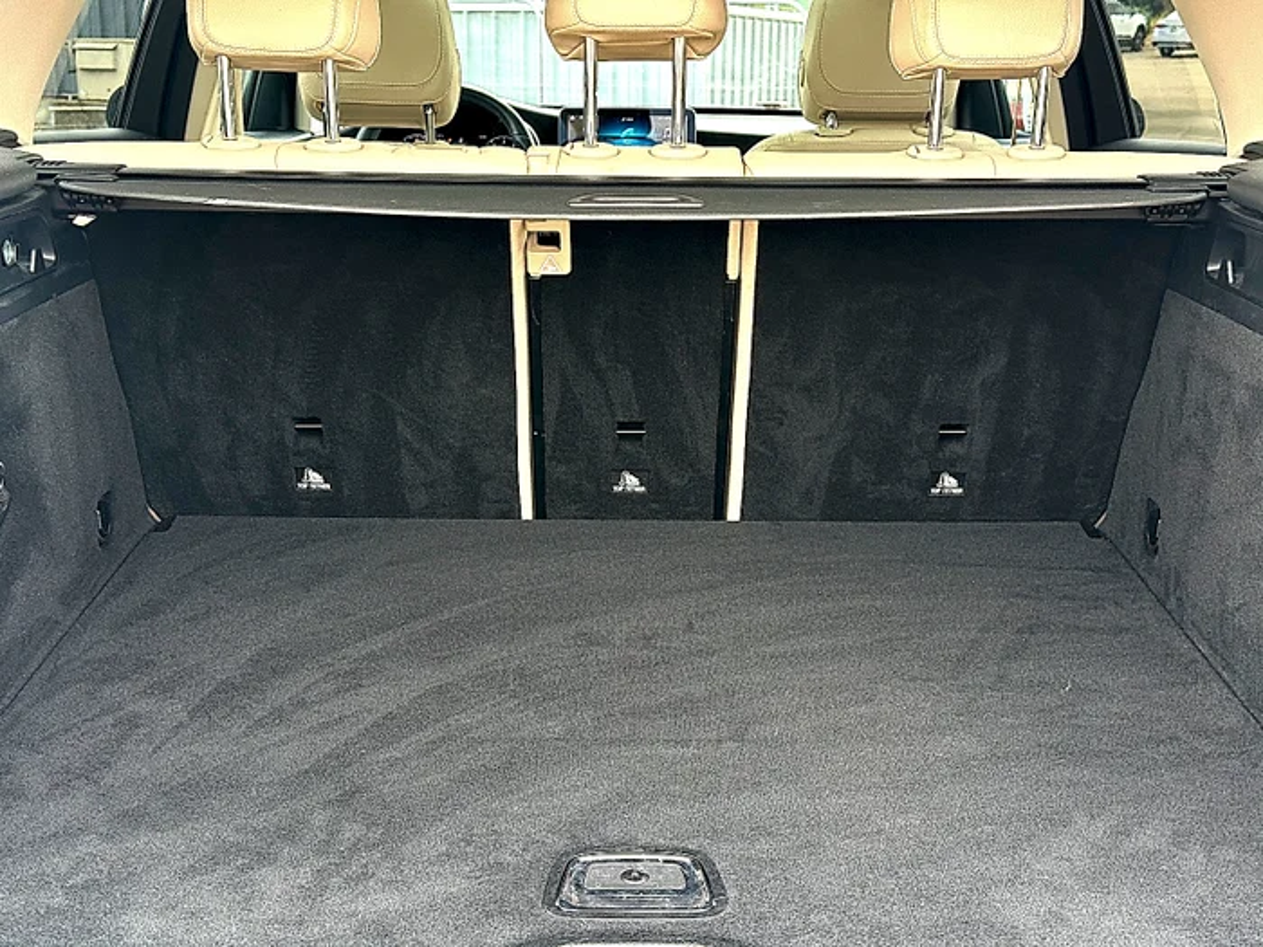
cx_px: 632
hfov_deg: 39.7
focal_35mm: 48
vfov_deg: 30.3
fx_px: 1751
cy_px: 474
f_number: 1.78
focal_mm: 6.86
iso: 80
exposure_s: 1/163
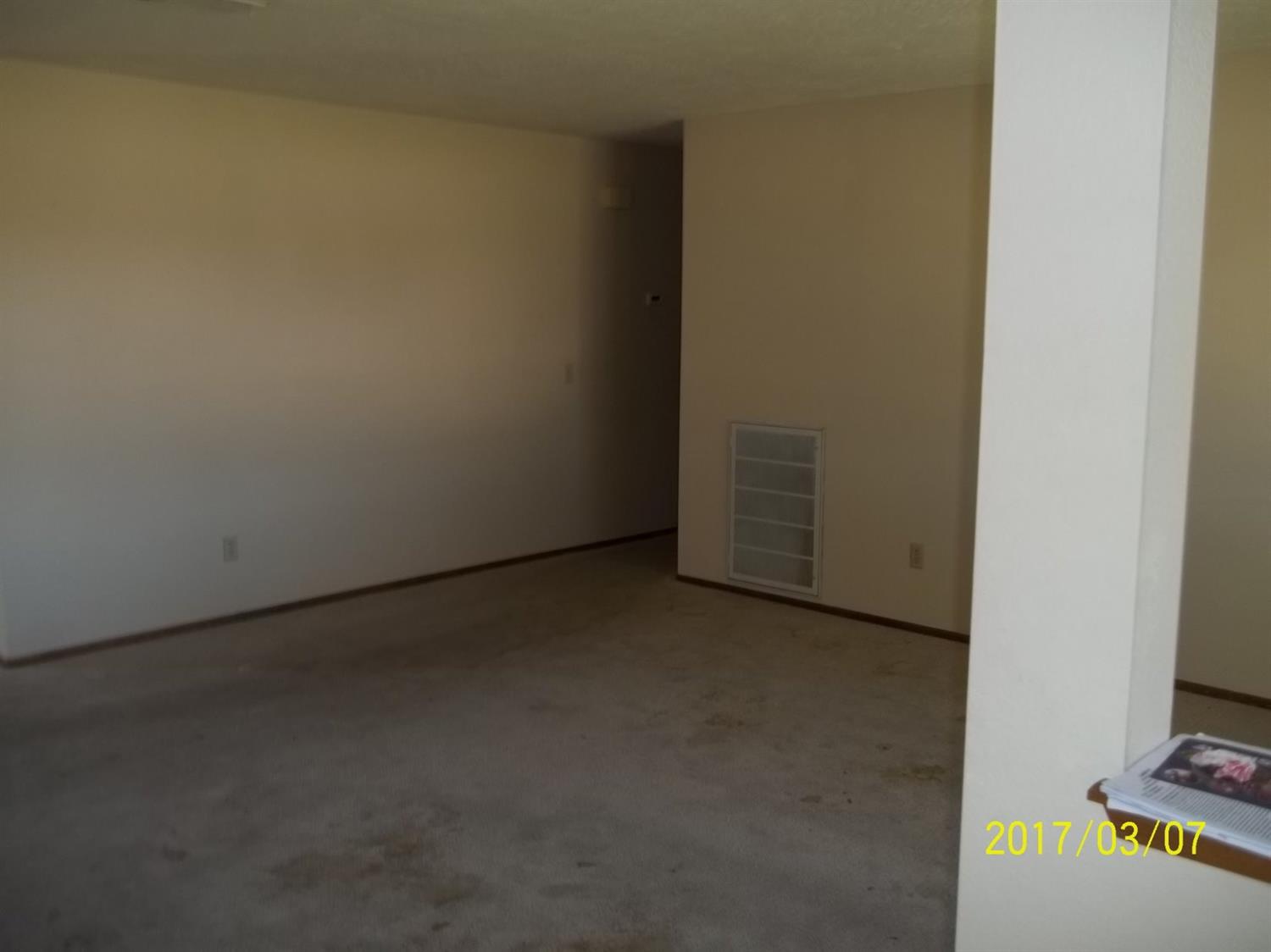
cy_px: 476
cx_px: 636
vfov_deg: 44.1
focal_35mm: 32
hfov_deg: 56.8
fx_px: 1175
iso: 64
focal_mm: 5.7
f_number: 2.9
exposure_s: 1/30
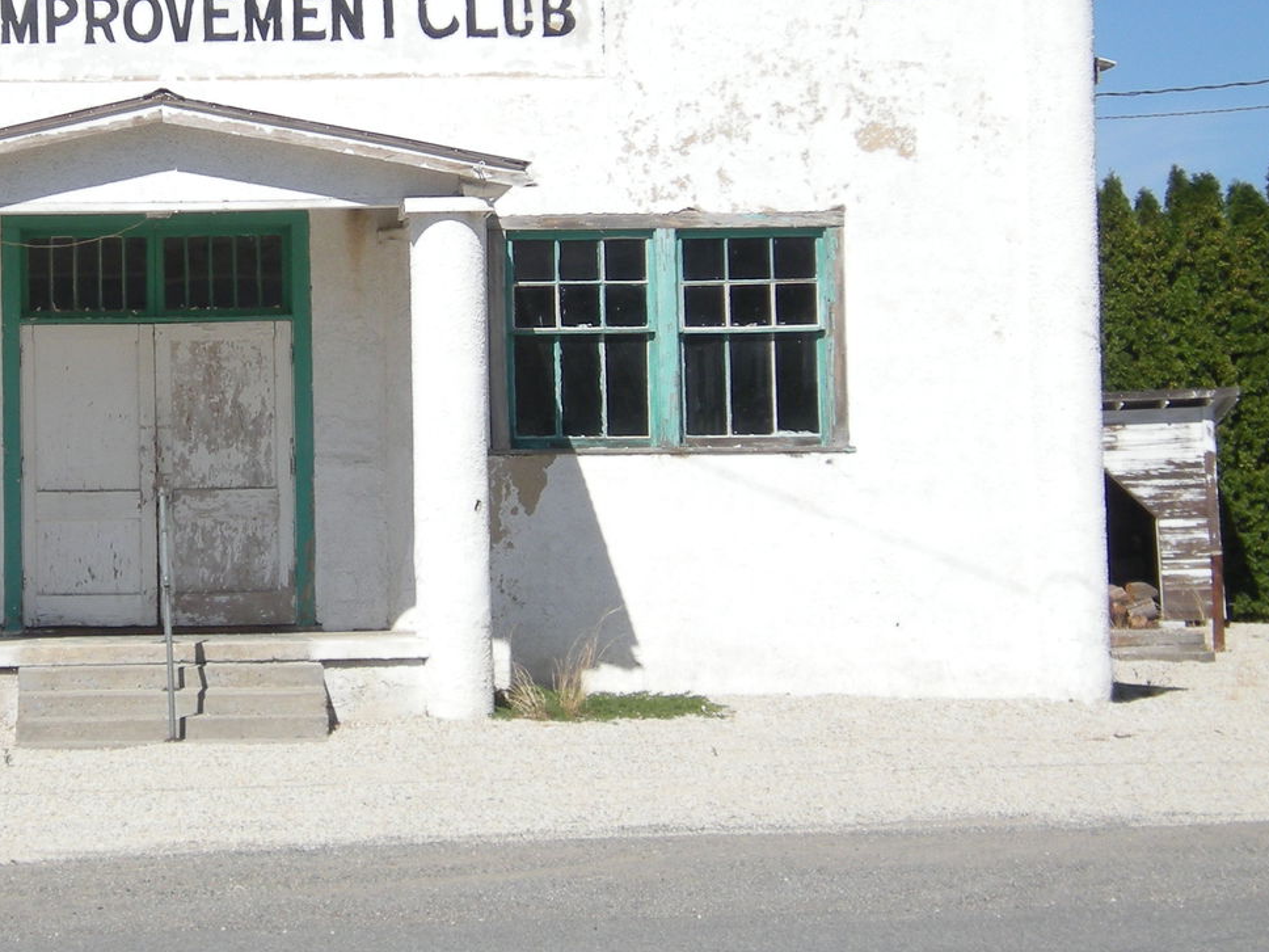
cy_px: 344
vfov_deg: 12.2
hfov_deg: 16.1
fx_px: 4436
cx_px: 187
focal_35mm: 121
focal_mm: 10.1
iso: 64
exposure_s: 1/194
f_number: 8.2
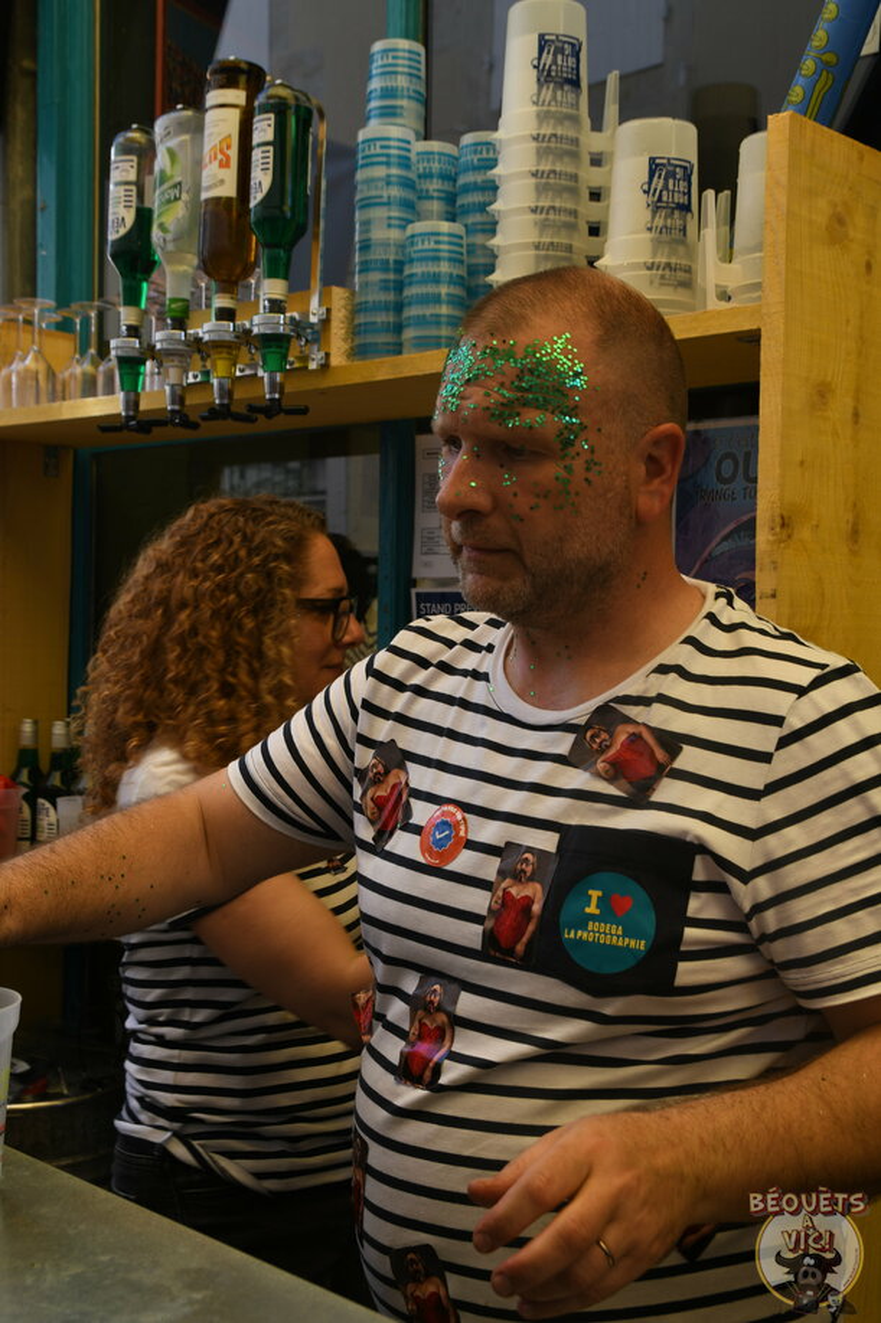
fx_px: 1764
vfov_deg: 41.1
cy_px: 662
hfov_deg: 28.0
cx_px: 440
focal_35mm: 48
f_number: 6.3
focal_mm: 32
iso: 125
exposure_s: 1/160
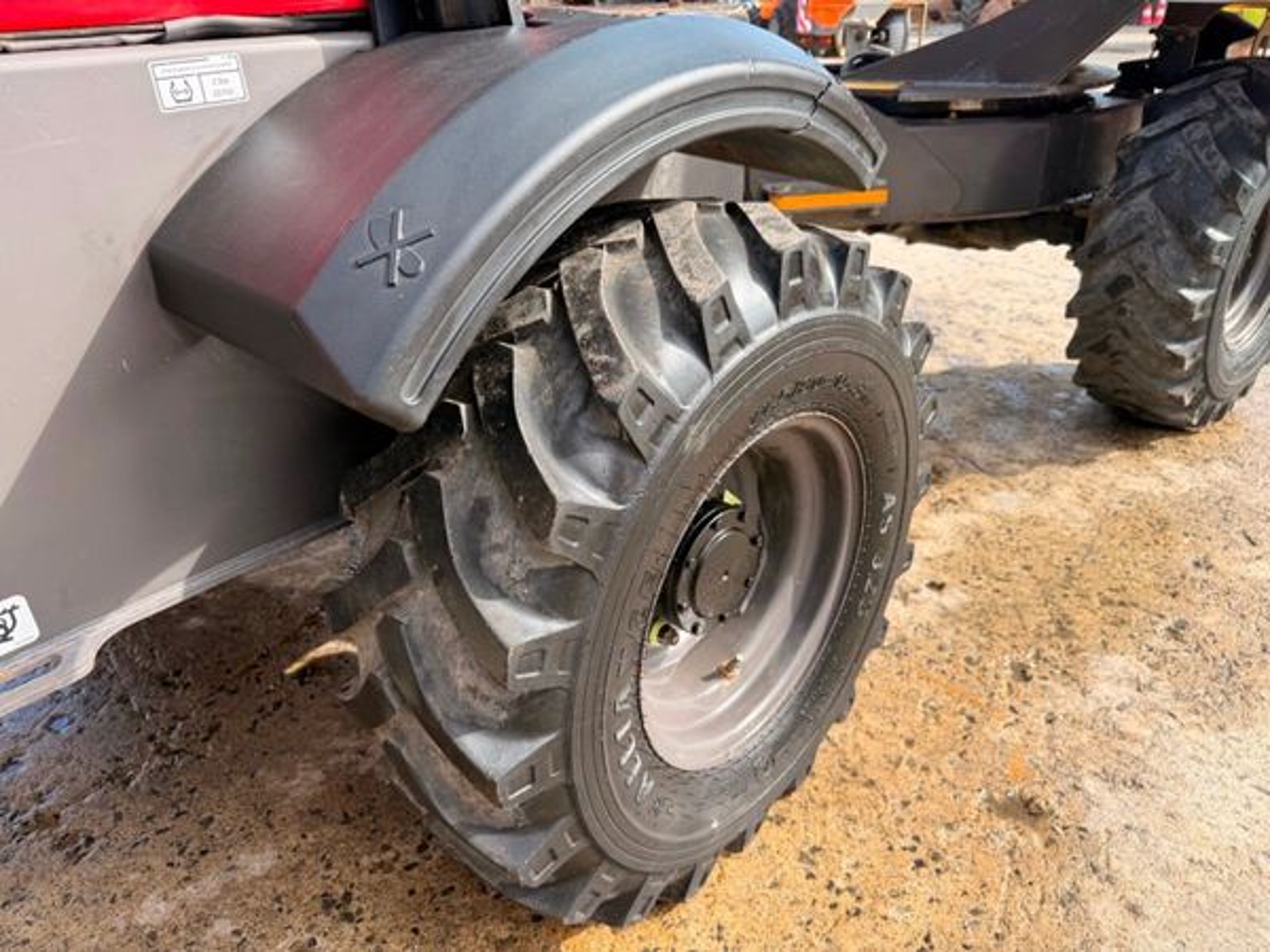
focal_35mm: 24
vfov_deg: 56.8
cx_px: 635
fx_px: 881
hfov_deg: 71.6
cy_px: 476
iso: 80
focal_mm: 6.76
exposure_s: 1/831
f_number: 1.78
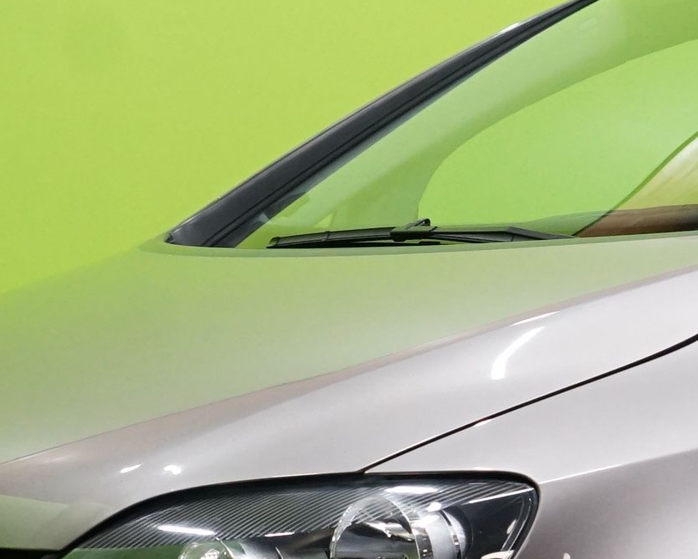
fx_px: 2914
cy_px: 463
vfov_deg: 10.9
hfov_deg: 13.3
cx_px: 828
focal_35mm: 141
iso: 2000
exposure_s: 1/200
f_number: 4.5
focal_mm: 32
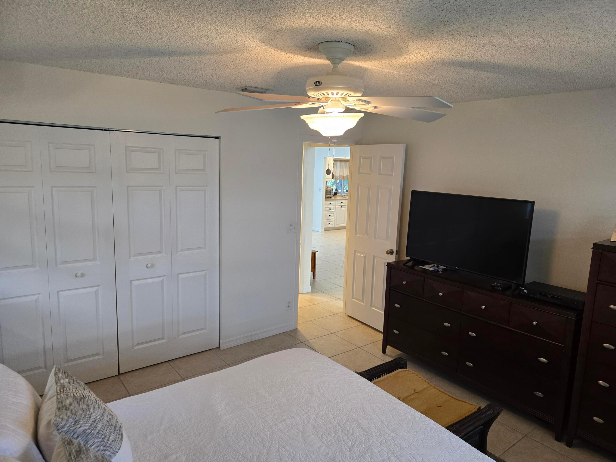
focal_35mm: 23
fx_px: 409
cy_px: 231
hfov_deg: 73.9
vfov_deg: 58.9
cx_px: 308
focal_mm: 6.3
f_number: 1.7
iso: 250
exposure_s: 1/120
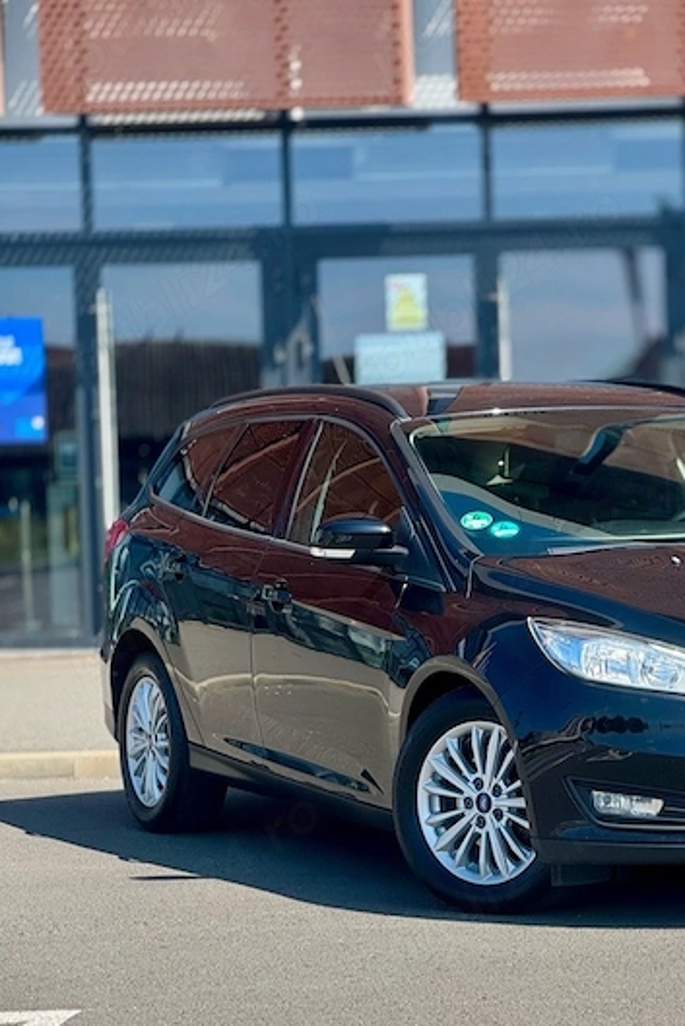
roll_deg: +1.1
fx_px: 3451
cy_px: 636
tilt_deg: -1.7
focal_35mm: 121
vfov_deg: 16.9
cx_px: 572
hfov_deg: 11.3
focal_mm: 9
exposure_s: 1/319
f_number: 2.8
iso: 25
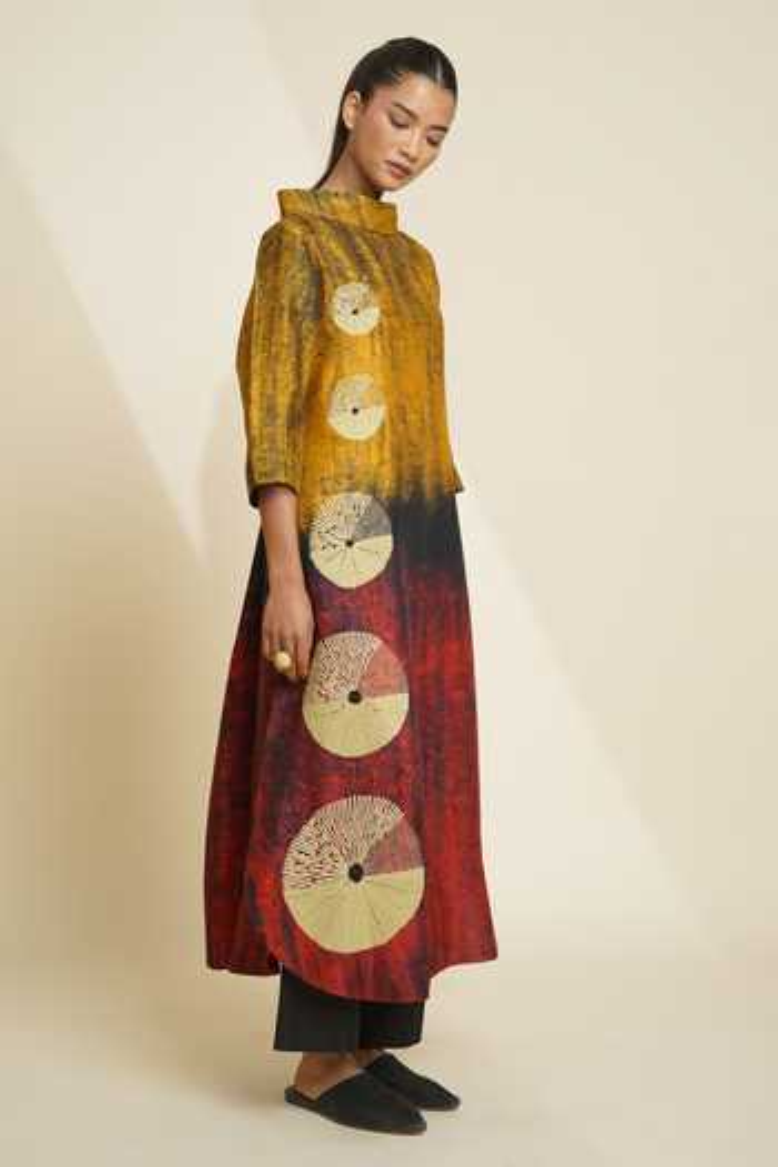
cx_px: 389
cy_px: 584
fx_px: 1621
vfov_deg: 39.6
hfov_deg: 27.0
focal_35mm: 50
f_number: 6.3
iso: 100
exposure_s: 1/60
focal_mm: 50
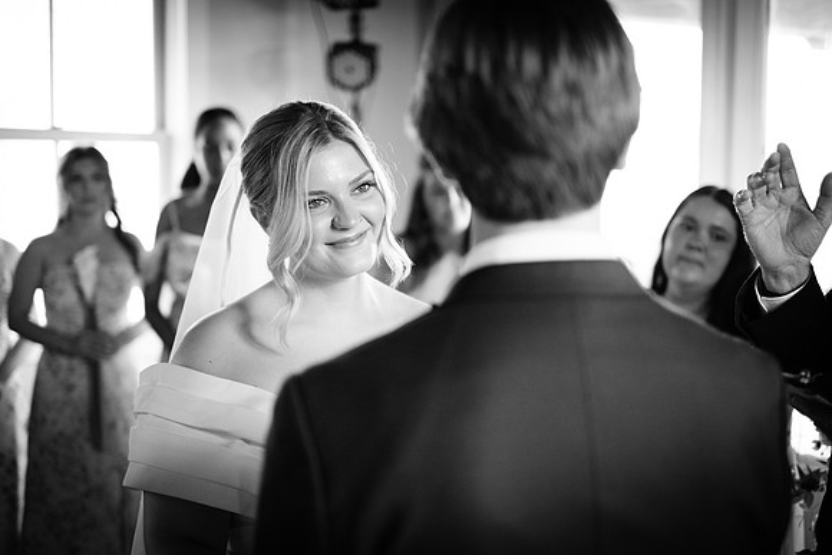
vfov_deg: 25.5
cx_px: 416
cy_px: 278
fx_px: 1225
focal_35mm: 53
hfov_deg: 37.5
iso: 800
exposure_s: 1/250
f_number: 1.4
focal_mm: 35
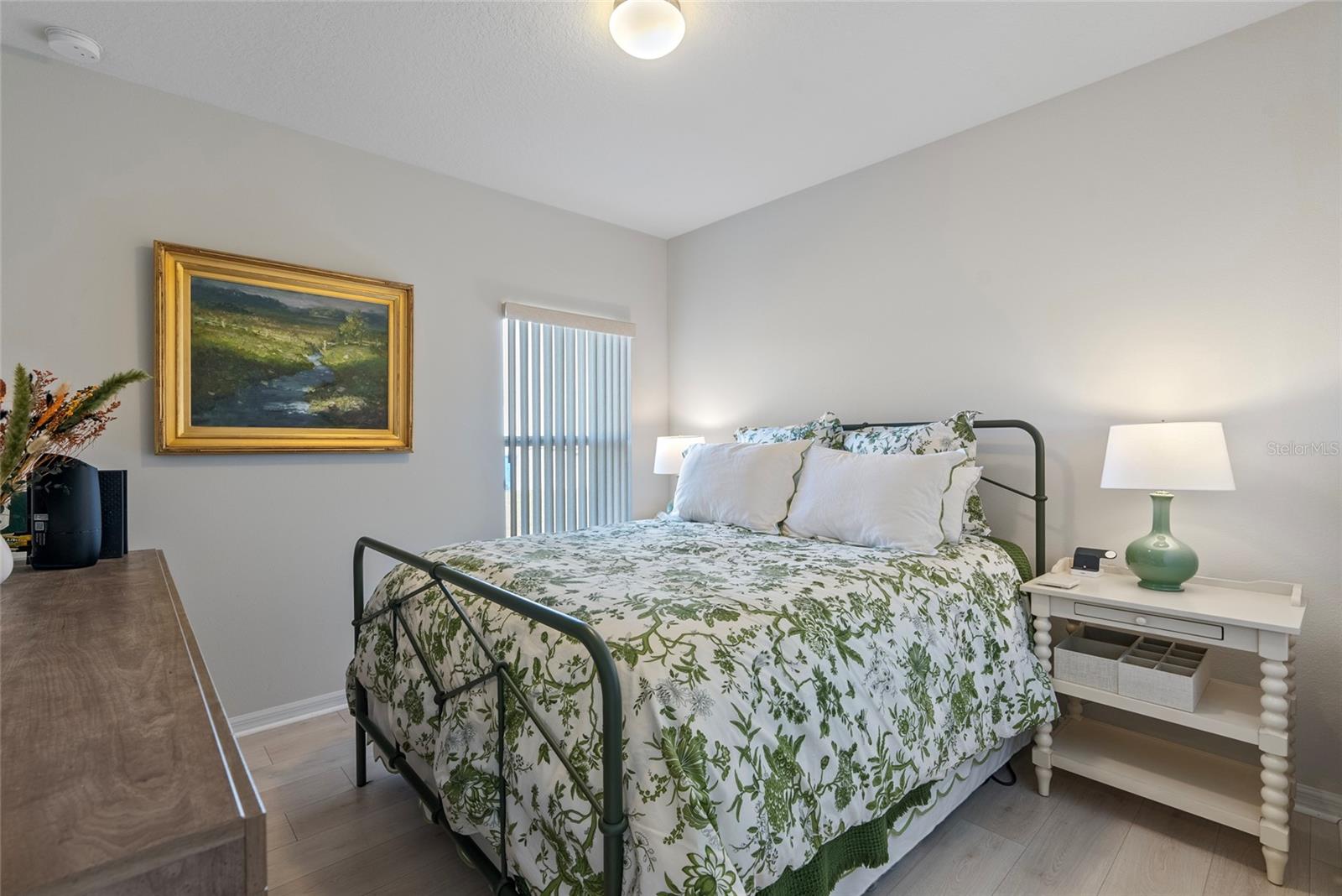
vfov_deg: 73.8
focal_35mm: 16
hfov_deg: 96.7
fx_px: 597
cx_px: 671
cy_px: 448
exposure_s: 1/1.67
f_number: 8
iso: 400
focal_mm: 16
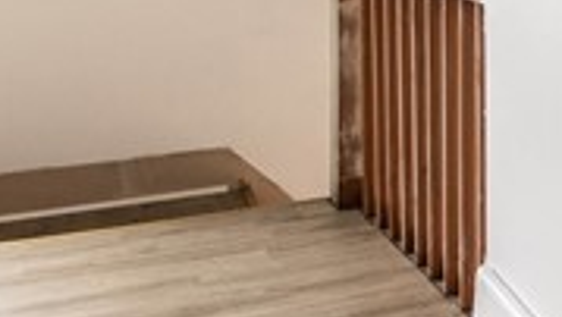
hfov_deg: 16.6
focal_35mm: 89
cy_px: -185
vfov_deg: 12.8
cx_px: 1190
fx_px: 1327
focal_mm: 14
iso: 400
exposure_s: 1/125
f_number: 10
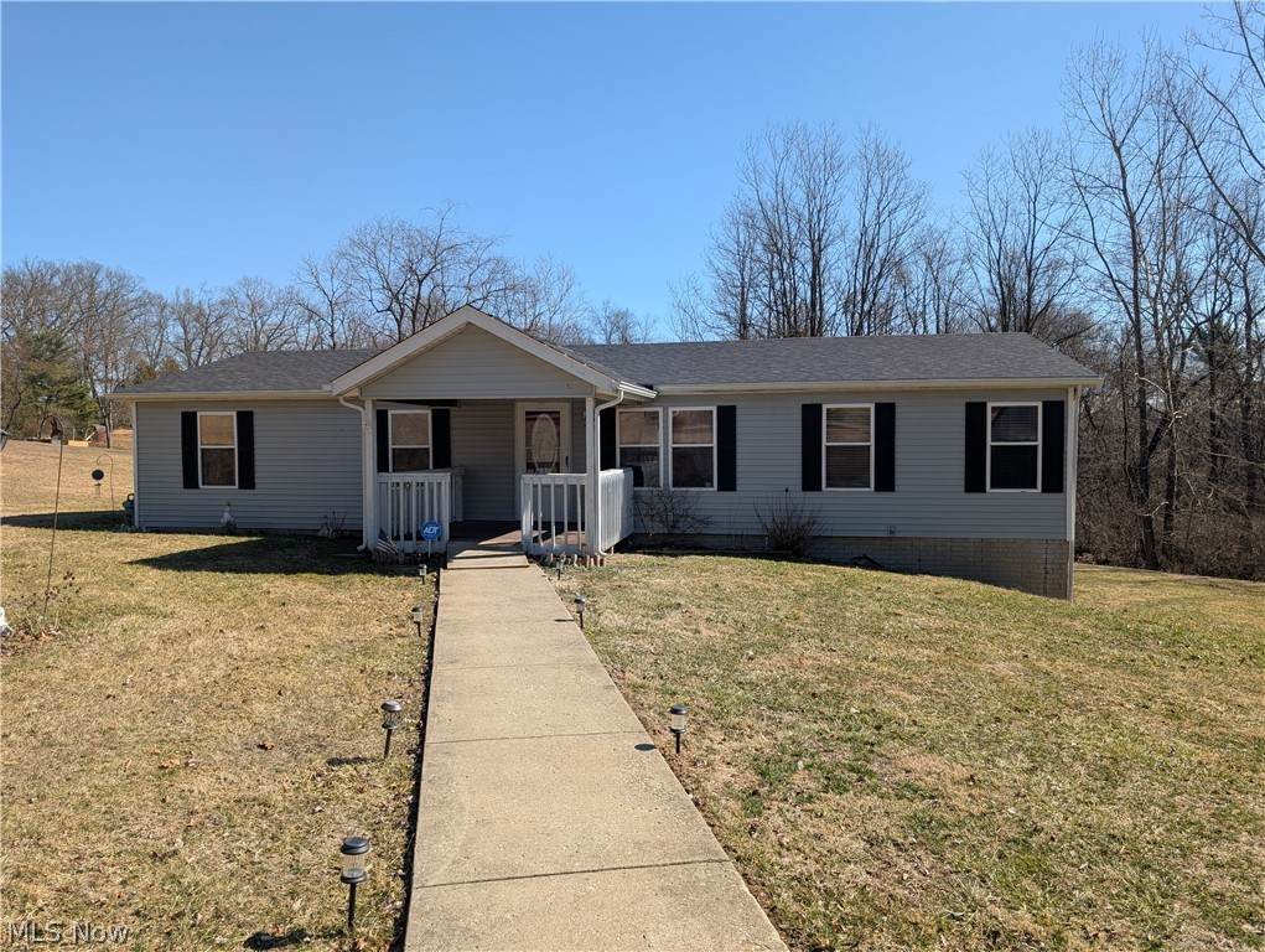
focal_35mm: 24
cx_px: 632
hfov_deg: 71.5
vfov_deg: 56.9
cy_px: 476
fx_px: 878
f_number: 1.68
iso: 23
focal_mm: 6.9
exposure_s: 1/892
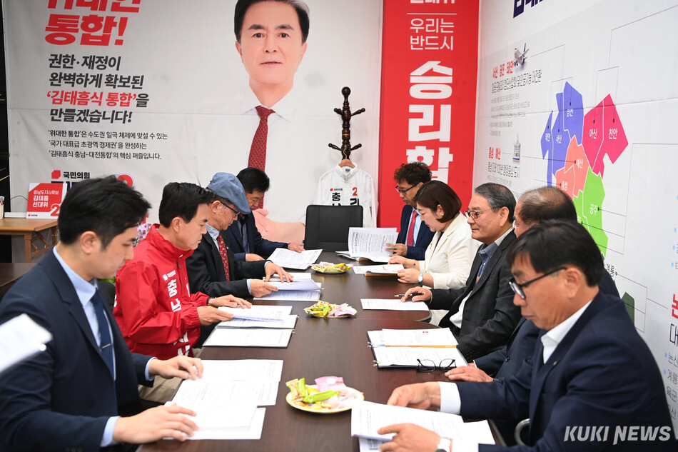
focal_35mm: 42
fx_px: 791
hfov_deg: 46.4
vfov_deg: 31.9
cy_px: 226
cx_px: 339
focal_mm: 42
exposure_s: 1/250
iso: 1600
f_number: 3.5
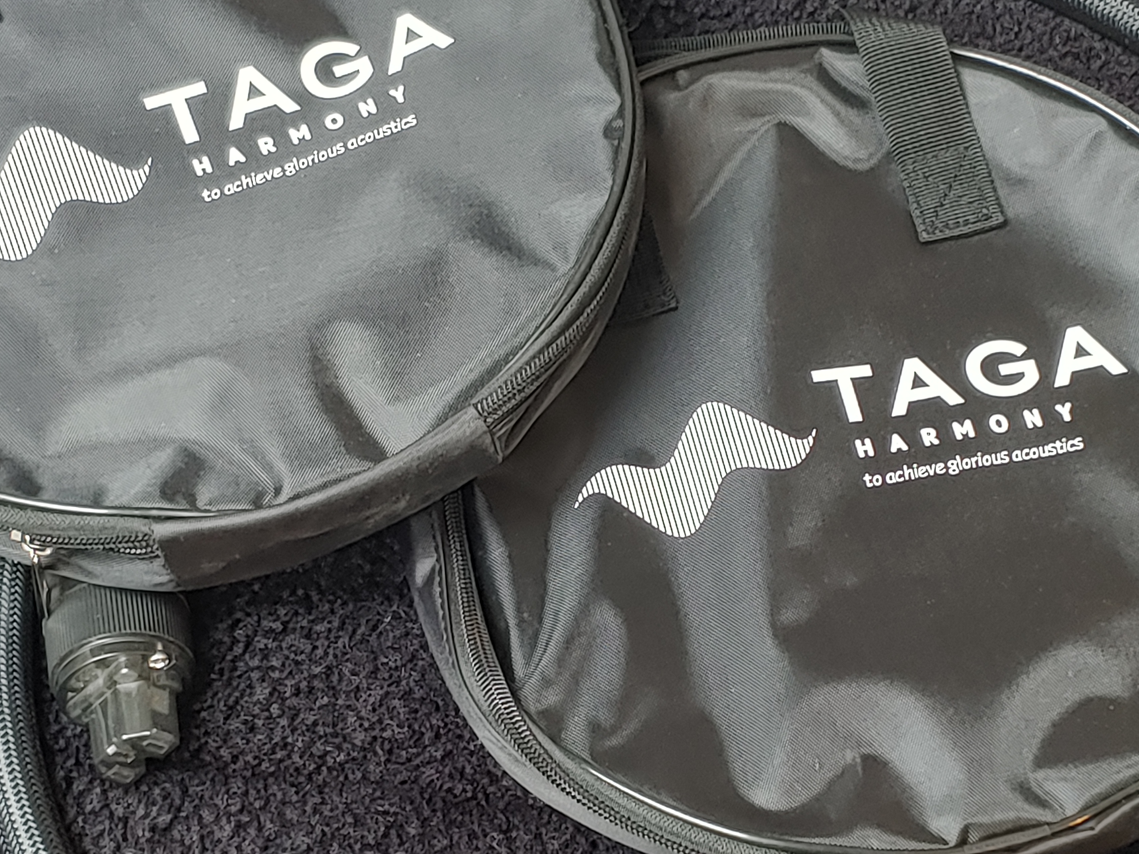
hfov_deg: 23.3
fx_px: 2764
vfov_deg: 17.5
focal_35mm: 84
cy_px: 541
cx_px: 623
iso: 300
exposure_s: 1/24
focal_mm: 4.23
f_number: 1.5
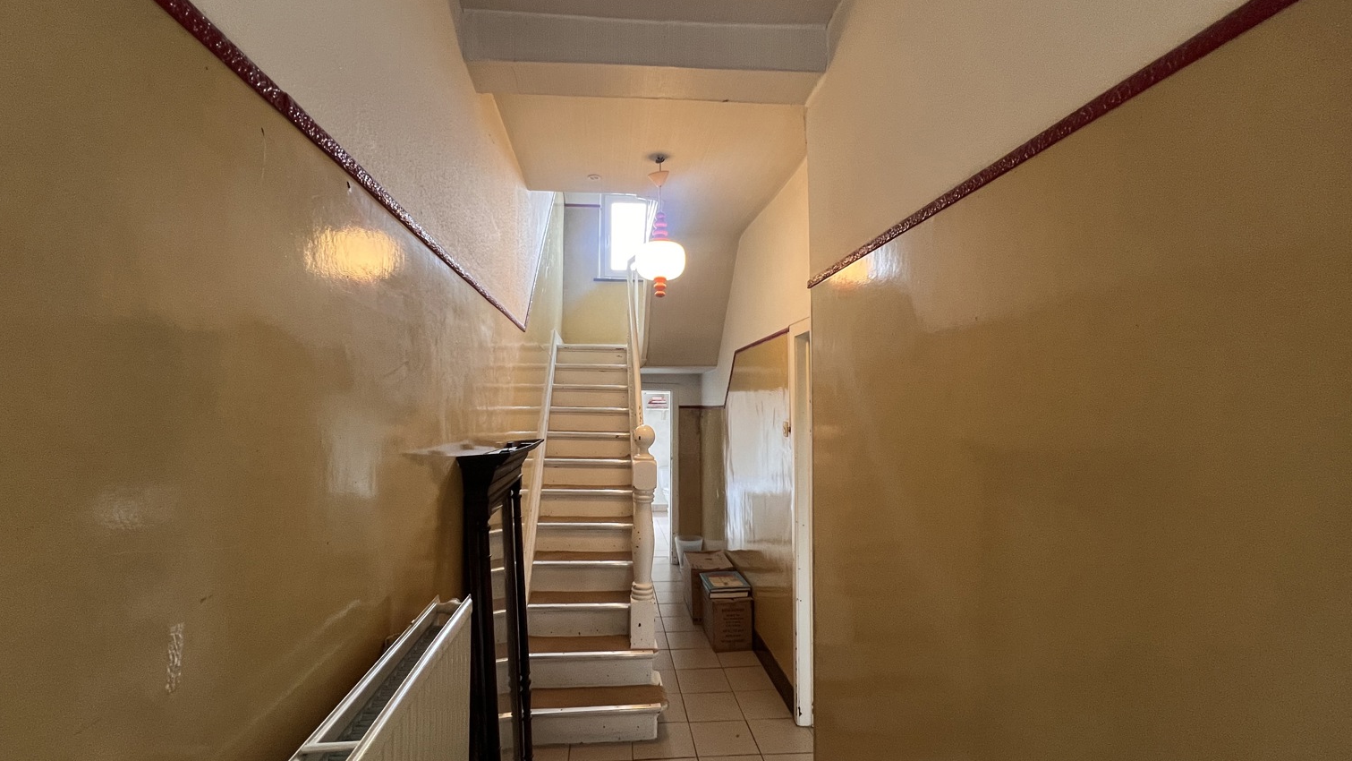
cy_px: 374
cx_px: 647
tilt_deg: +3.8
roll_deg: -0.4
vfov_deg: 70.5
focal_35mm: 15
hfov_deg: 102.9
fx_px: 538
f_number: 1.8
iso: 250
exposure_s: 1/50
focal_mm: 1.57
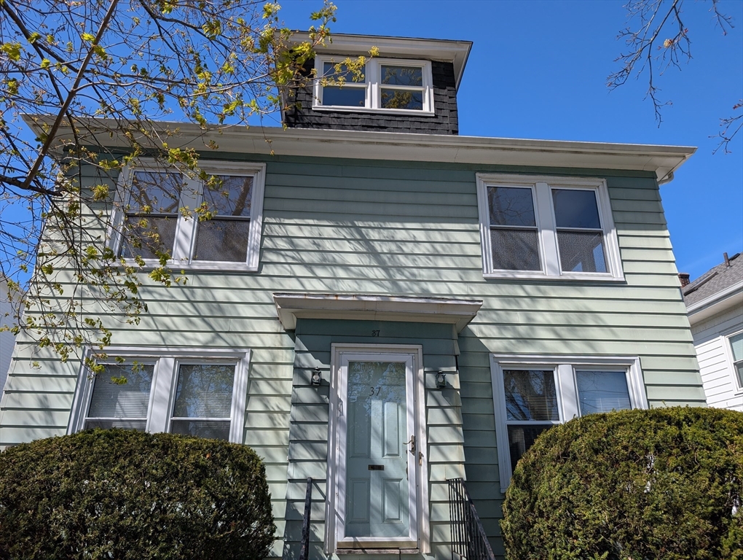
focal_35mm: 24
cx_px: 372
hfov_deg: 71.5
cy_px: 280
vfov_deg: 56.9
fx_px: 516
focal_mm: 6.9
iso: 21
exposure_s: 1/1259
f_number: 1.68
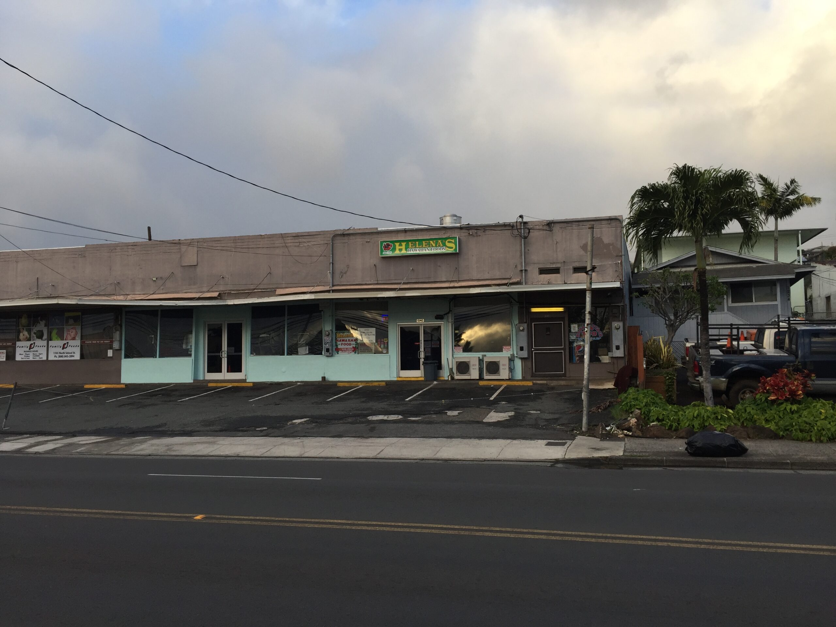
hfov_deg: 61.7
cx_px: 418
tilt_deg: +2.7
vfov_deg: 48.2
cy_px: 314
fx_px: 700
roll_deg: -0.5
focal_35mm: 29
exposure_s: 1/455
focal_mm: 4.15
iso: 32
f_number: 2.2
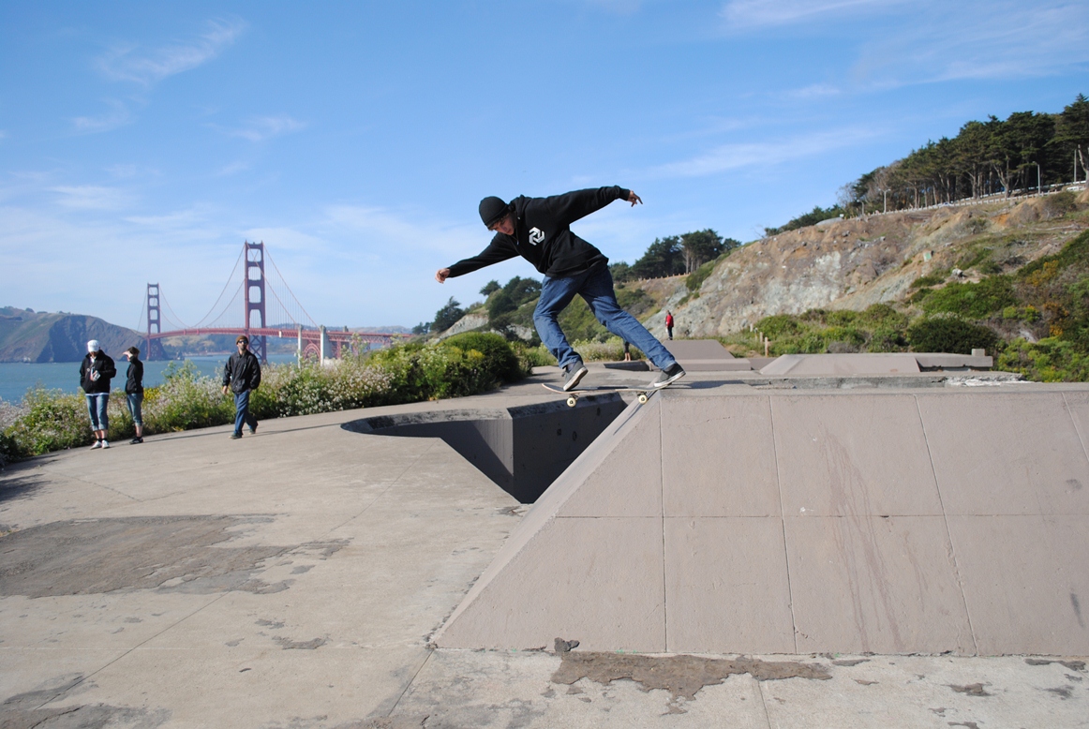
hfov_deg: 57.2
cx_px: 544
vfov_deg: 40.1
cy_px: 364
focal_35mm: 33
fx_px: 999
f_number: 4.5
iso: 200
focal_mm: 22
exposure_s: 1/1600
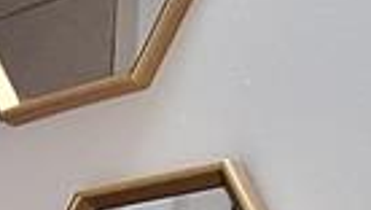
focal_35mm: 105
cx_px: -352
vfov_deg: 8.3
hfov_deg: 16.2
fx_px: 1034
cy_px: 754
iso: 250
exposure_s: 1/24
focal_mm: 1.74
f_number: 2.2
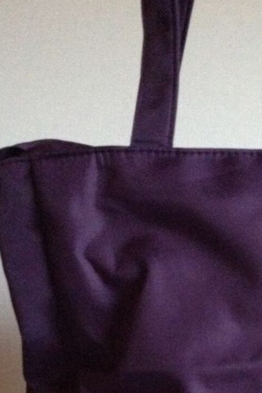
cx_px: 241
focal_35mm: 67
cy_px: 306
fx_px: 731
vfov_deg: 29.5
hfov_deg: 19.9
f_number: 2.4
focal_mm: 4.28
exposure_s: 1/15
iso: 800
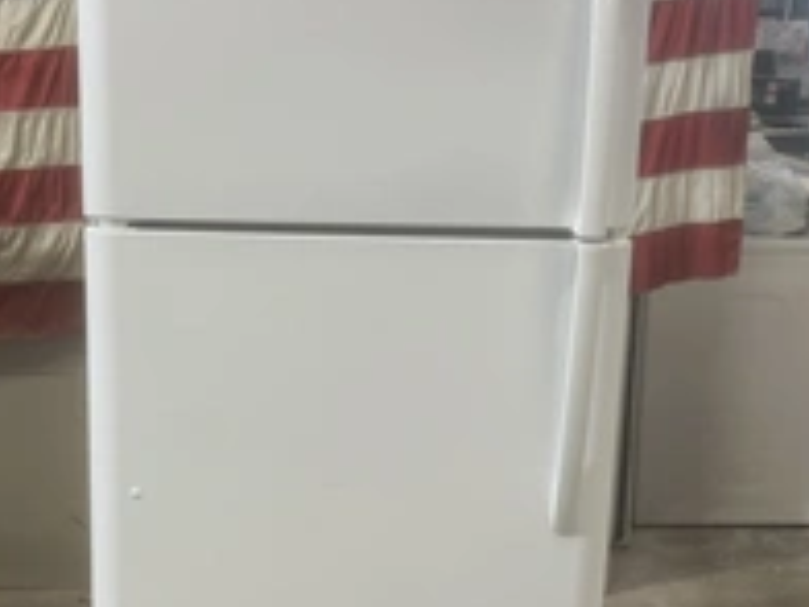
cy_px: 376
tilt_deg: -12.8
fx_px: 1239
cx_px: 305
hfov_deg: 36.0
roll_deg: +0.0
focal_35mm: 53
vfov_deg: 27.4
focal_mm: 5.1
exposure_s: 1/60
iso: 80
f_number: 1.6
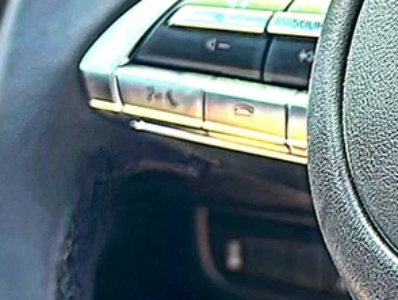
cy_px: 3
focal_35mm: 100
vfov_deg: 14.6
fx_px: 1151
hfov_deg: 18.9
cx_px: 435
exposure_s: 1/109
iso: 50
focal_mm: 6.86
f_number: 1.78
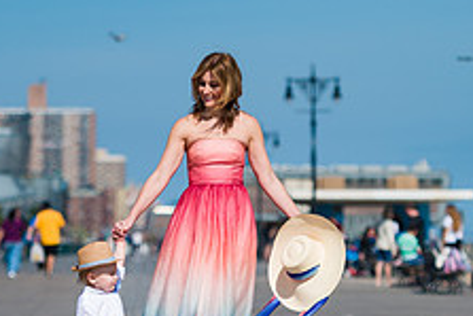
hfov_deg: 7.1
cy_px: 197
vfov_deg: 4.7
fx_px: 3826
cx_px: 227
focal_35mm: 291
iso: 200
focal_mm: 112
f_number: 3.2
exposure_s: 1/8000
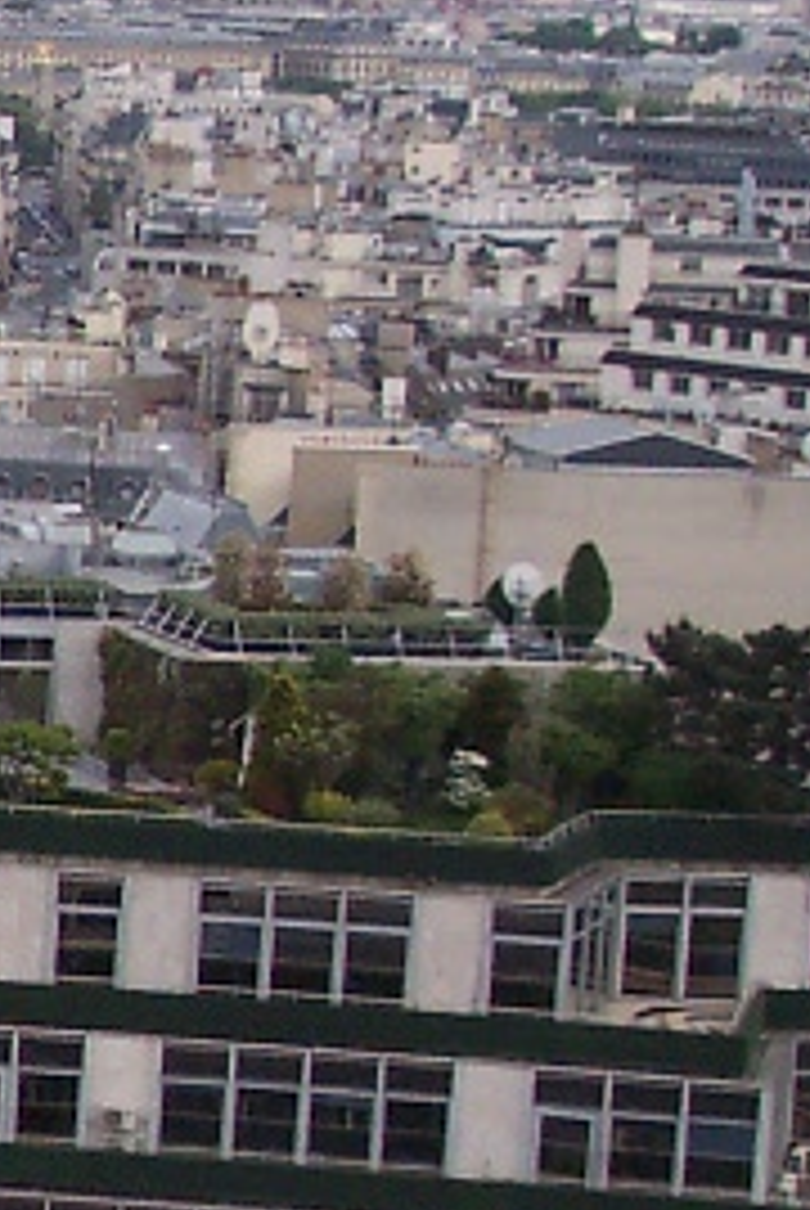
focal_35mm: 189
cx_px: -1773
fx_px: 6362
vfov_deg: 10.9
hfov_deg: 6.5
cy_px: 639
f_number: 4.8
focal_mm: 8
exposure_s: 1/350
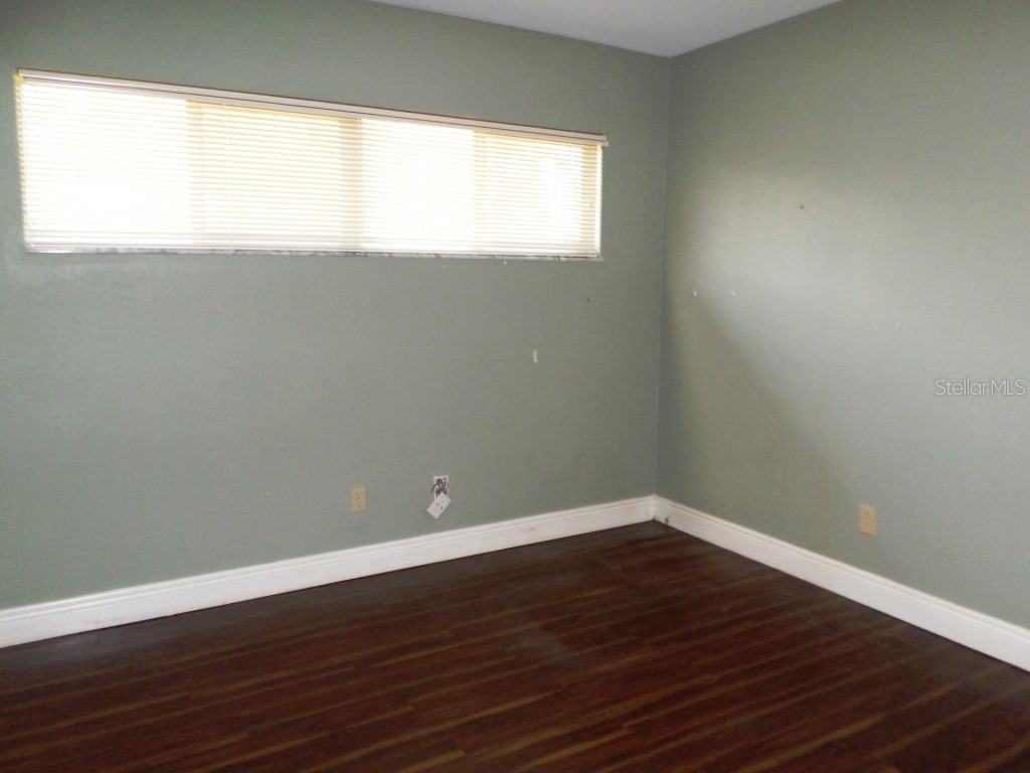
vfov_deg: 54.9
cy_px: 386
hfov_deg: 69.4
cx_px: 515
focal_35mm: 25
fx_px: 744
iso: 240
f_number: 2.5
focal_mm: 4.5
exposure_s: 1/30
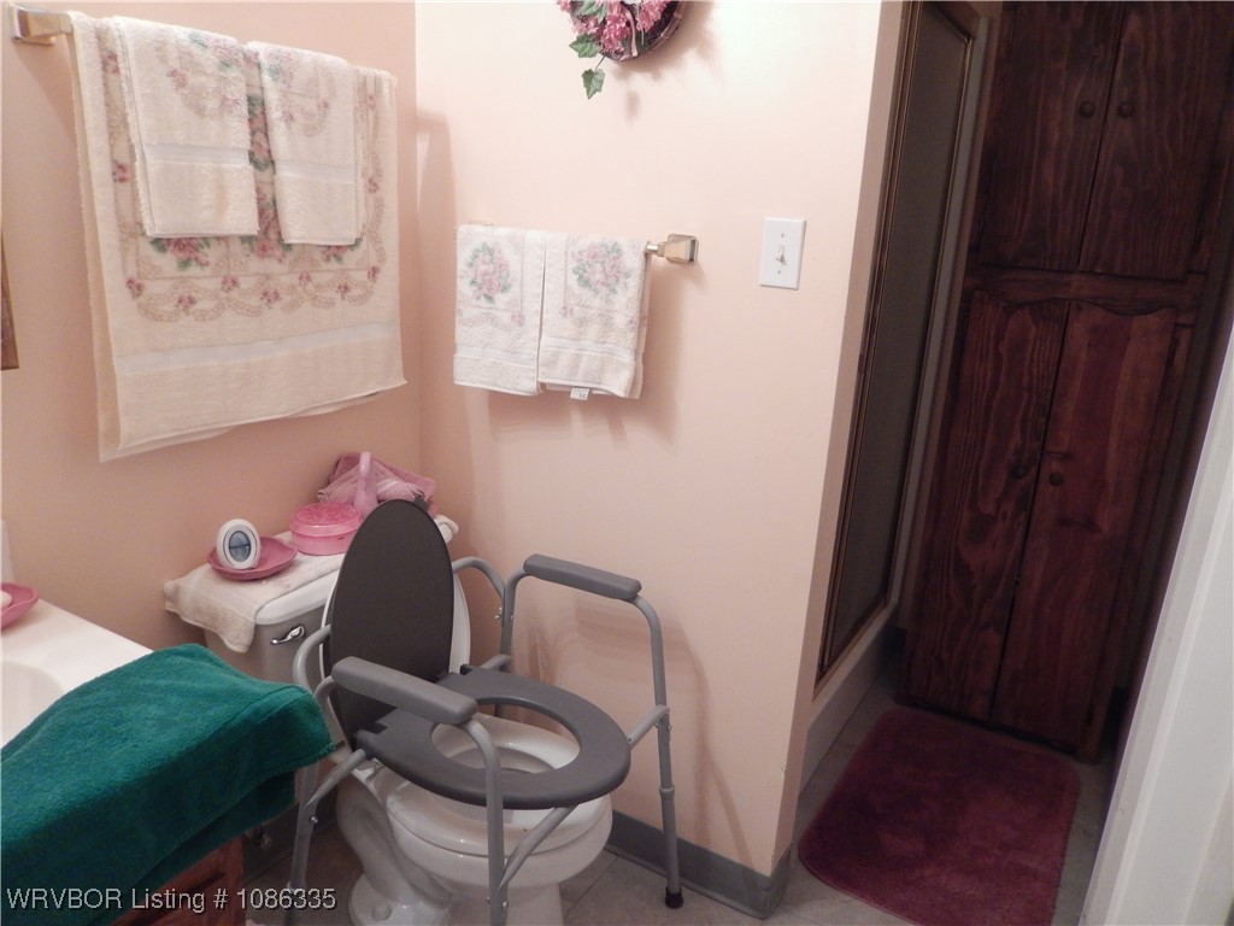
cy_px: 463
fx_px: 891
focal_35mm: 25
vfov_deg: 54.9
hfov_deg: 69.4
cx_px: 617
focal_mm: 4.5
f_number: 3.4
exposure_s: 1/15
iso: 400
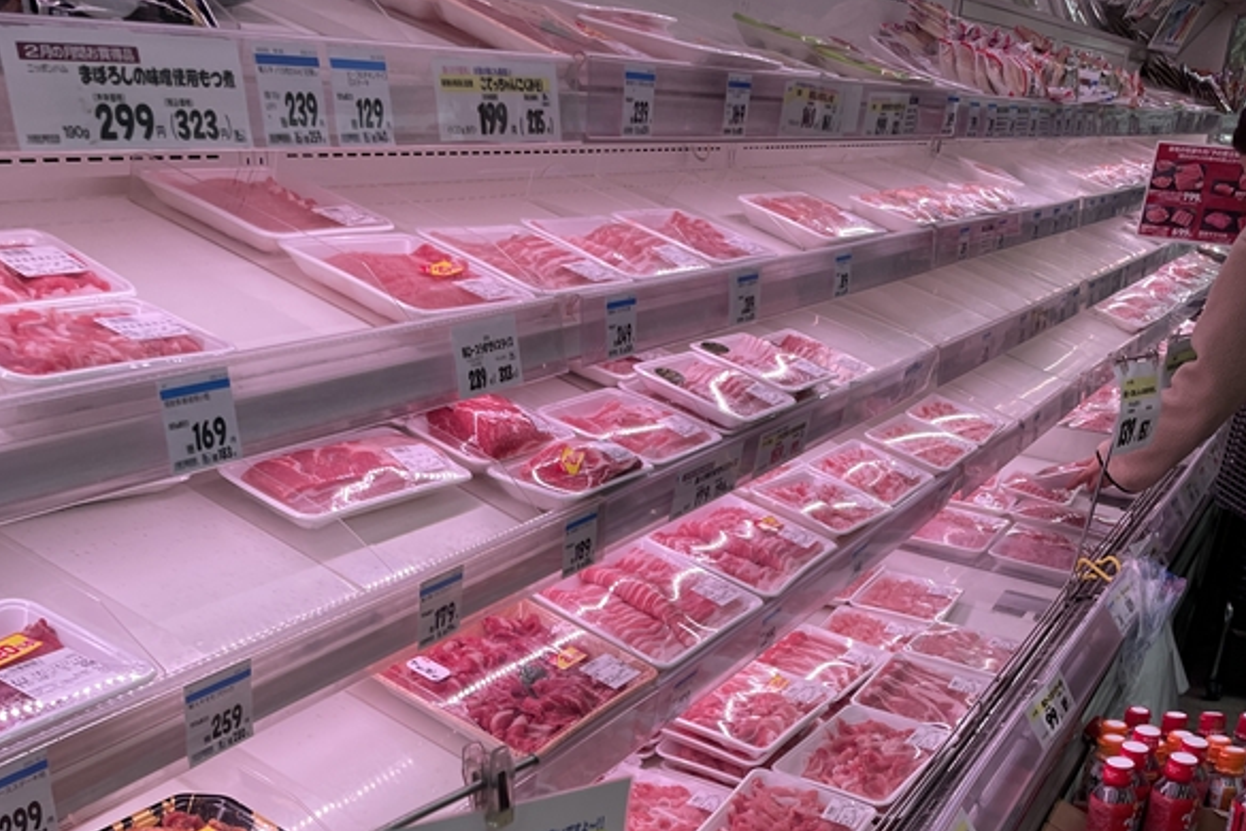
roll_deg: -6.1
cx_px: 635
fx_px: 1281
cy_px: 786
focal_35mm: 37
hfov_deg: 51.9
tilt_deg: -30.5
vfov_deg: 33.5
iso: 32
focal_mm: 4.2
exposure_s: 1/276
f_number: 1.6
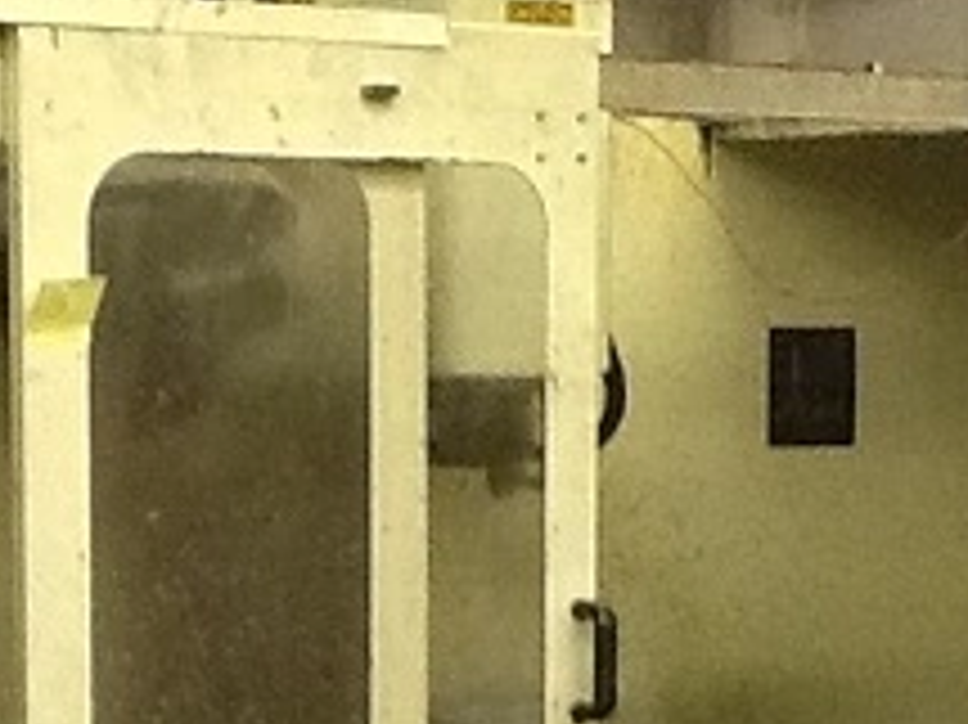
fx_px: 3438
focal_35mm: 123
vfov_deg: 11.9
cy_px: 746
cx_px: 401
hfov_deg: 16.0
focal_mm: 2.03
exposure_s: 1/30
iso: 200
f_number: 2.4
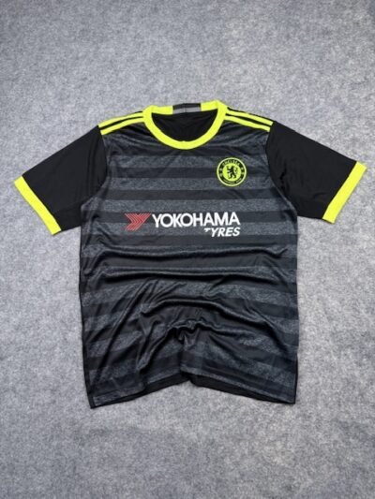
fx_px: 347
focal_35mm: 24
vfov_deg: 71.6
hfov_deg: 56.8
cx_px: 188
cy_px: 250
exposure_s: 1/100
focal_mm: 6.76
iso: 64
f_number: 1.78
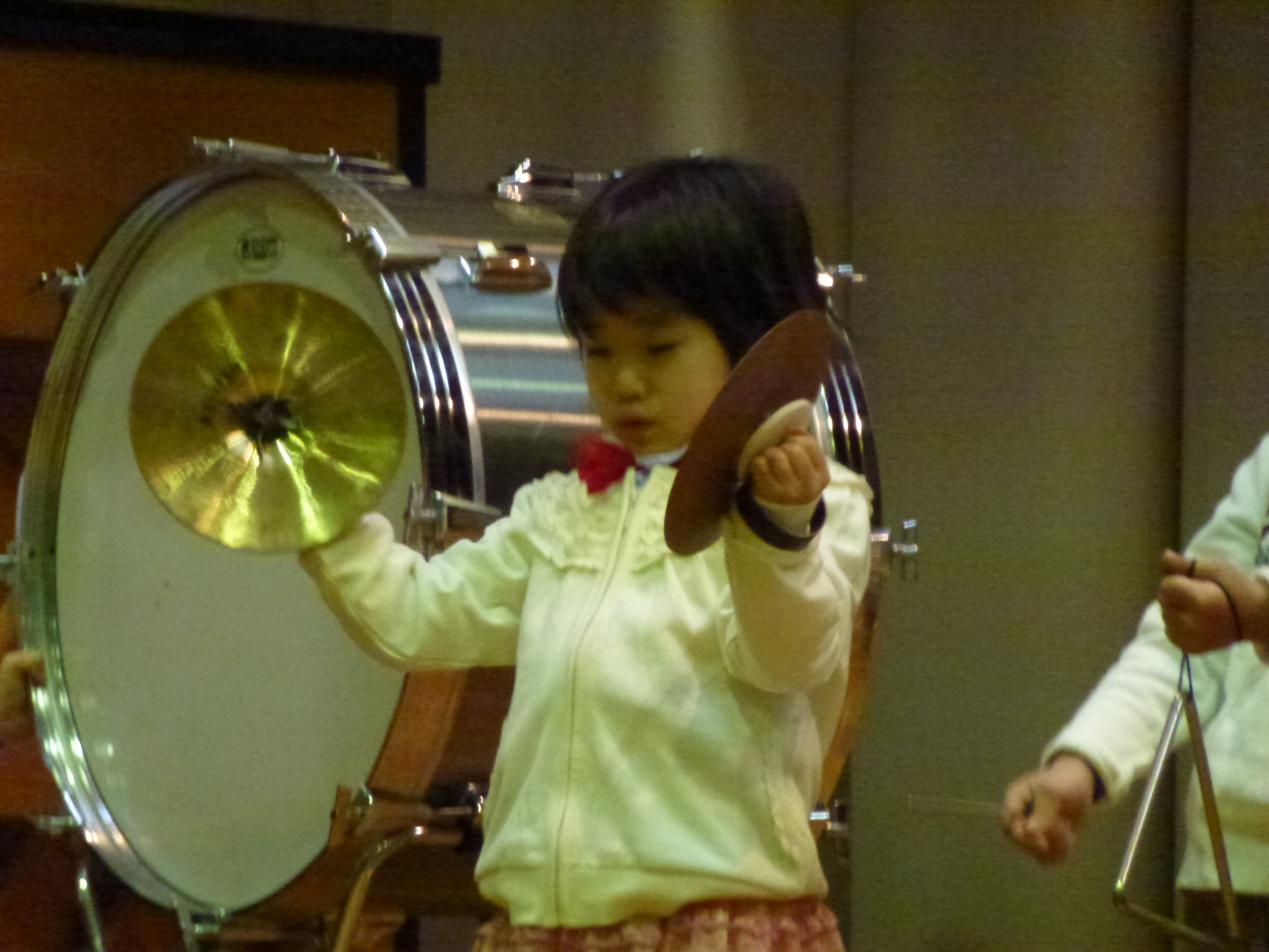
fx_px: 13014
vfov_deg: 4.2
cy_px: 476
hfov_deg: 5.6
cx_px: 634
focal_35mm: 355
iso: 1600
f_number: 5.9
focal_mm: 63.6
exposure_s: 1/50
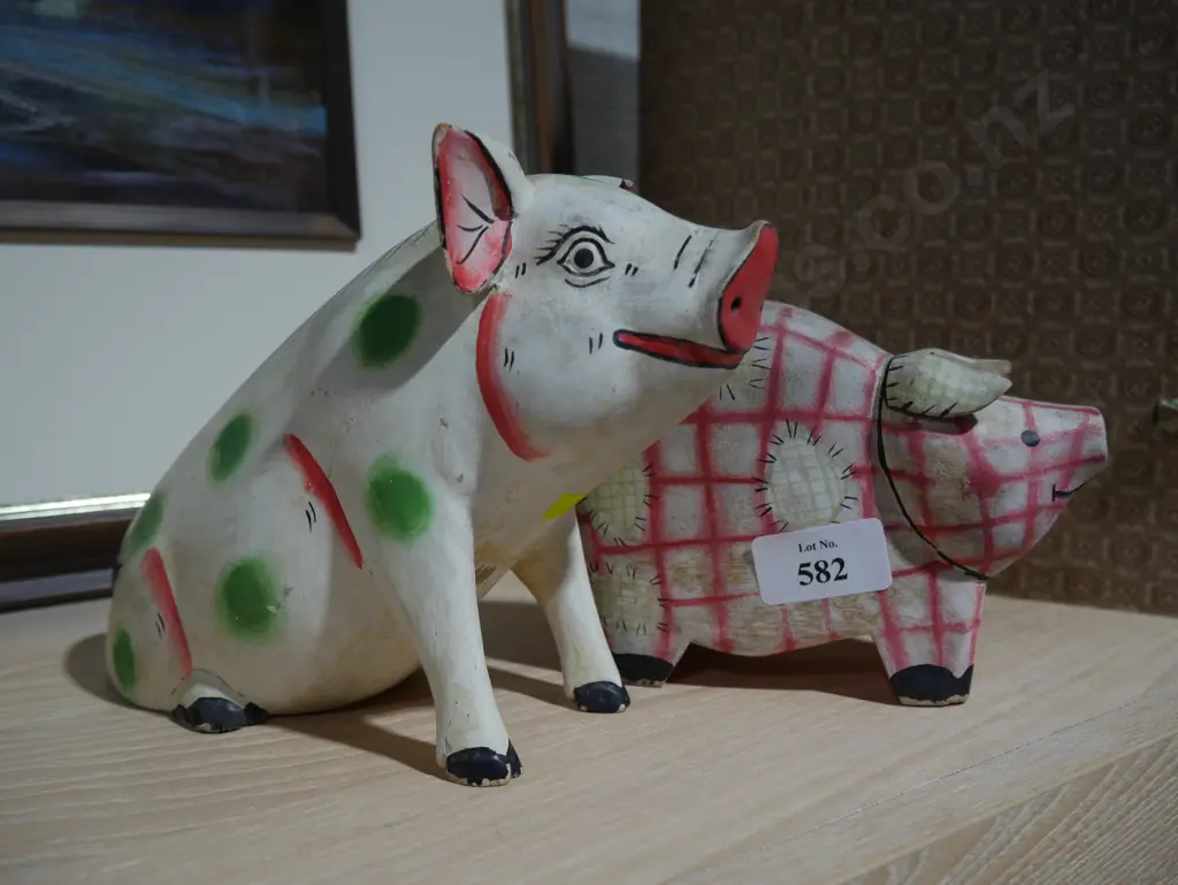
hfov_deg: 59.9
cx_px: 589
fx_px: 1021
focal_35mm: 30
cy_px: 442
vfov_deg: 46.8
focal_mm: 15
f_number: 3.6
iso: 200
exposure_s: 1/80
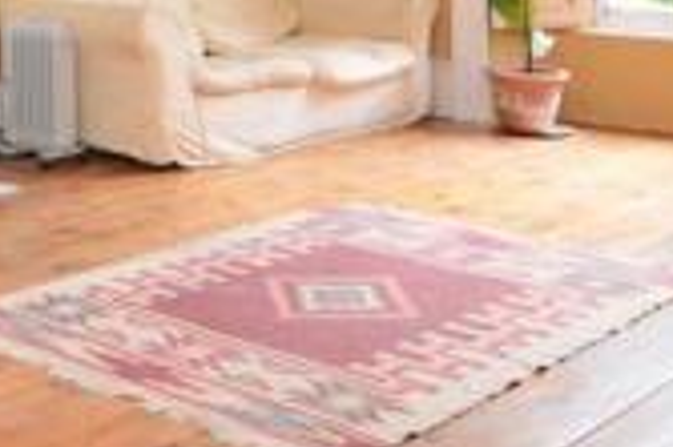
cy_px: -125
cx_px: -81
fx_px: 1213
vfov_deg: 19.4
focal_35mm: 65
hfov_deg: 28.0
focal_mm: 11
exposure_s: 1/60
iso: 400
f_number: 4
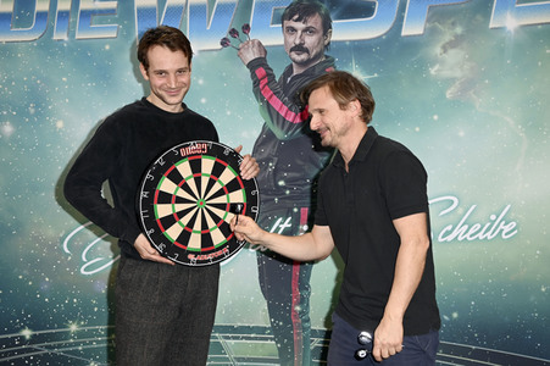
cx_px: 275
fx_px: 855
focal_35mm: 56
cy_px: 183
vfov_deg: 24.2
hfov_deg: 35.7
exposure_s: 1/200
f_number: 5.6
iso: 500
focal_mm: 56
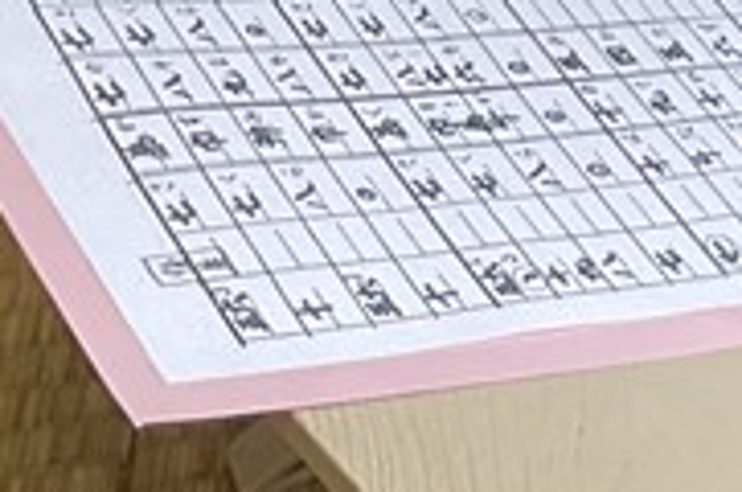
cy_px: -1021
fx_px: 3518
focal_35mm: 171
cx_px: 1767
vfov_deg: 7.1
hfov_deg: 10.4
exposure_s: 1/120
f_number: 1.8
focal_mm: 3
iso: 32
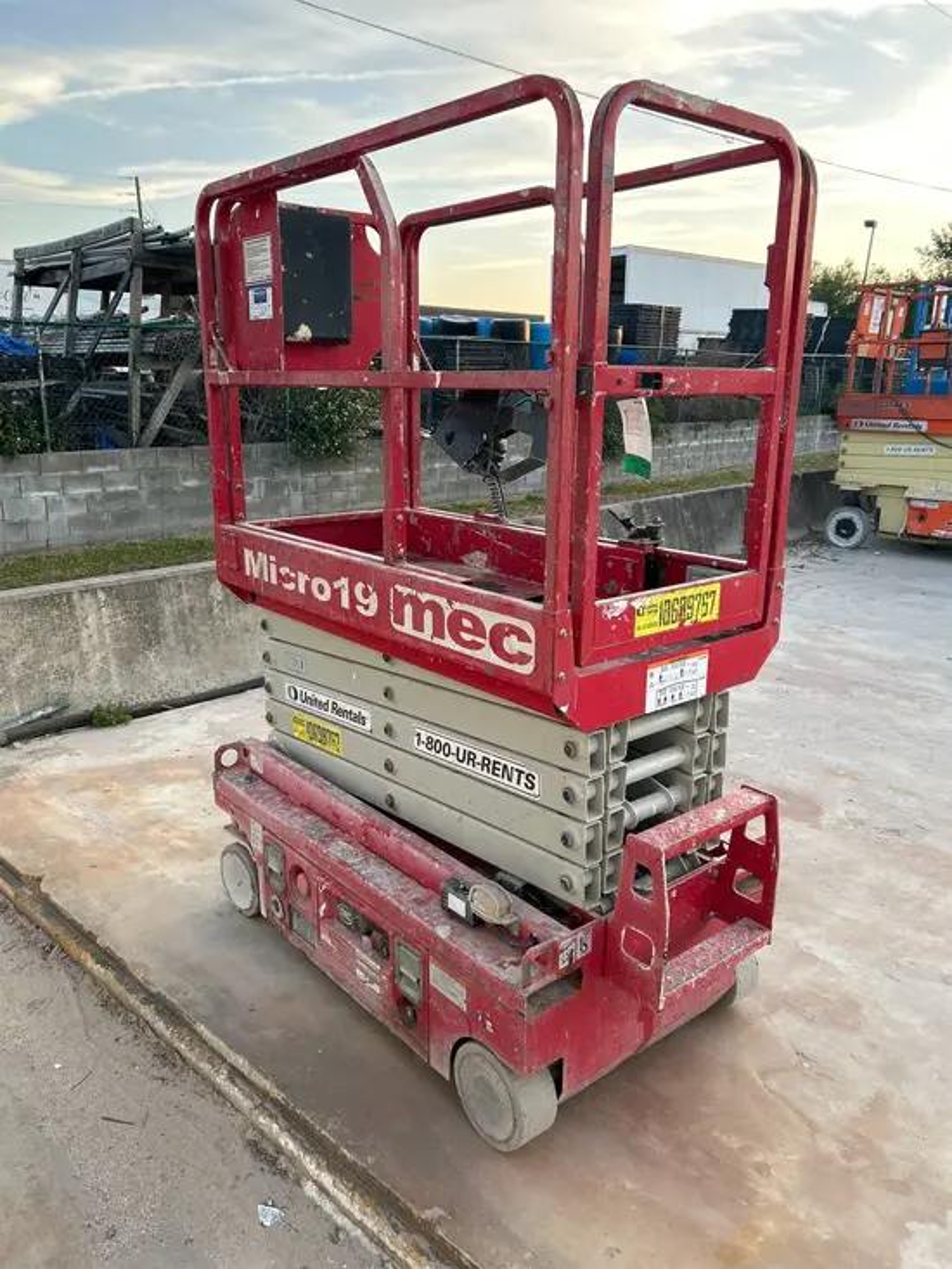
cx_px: 476
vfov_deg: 67.3
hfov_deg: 53.1
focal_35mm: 26
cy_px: 634
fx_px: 953
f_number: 1.5
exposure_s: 1/180
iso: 40
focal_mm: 5.7
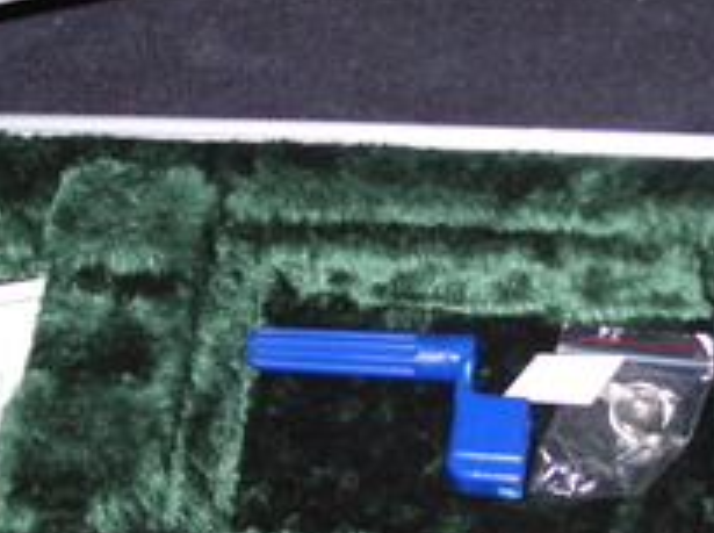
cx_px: 449
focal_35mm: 88
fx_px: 1812
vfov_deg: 16.7
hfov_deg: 22.2
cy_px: 350
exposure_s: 1/60
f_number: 2.7
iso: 80
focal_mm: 6
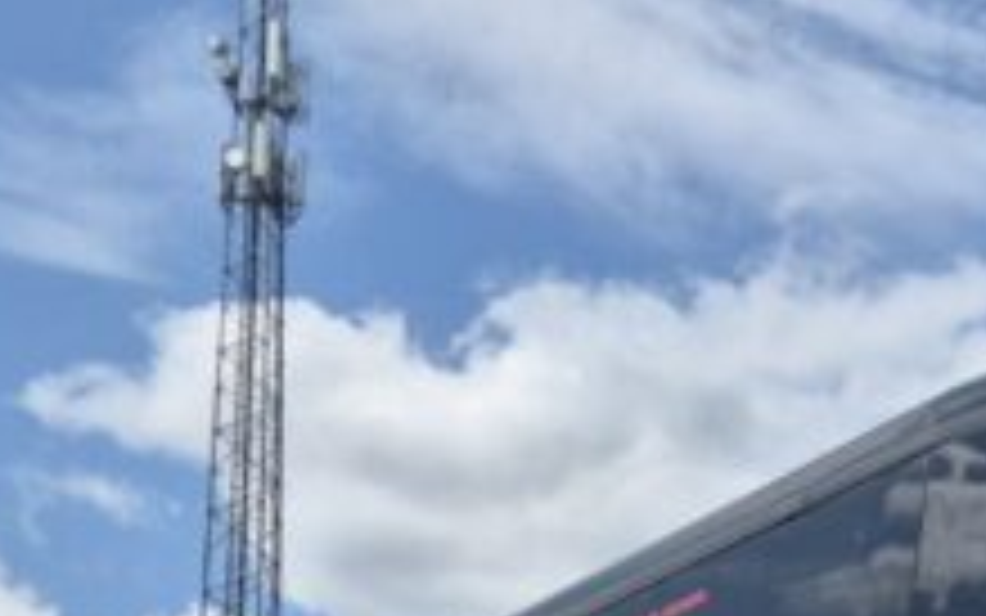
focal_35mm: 89
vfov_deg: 13.2
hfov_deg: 22.5
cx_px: 950
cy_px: 1124
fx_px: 2392
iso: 25
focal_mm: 5.4
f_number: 1.8
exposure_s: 1/2500
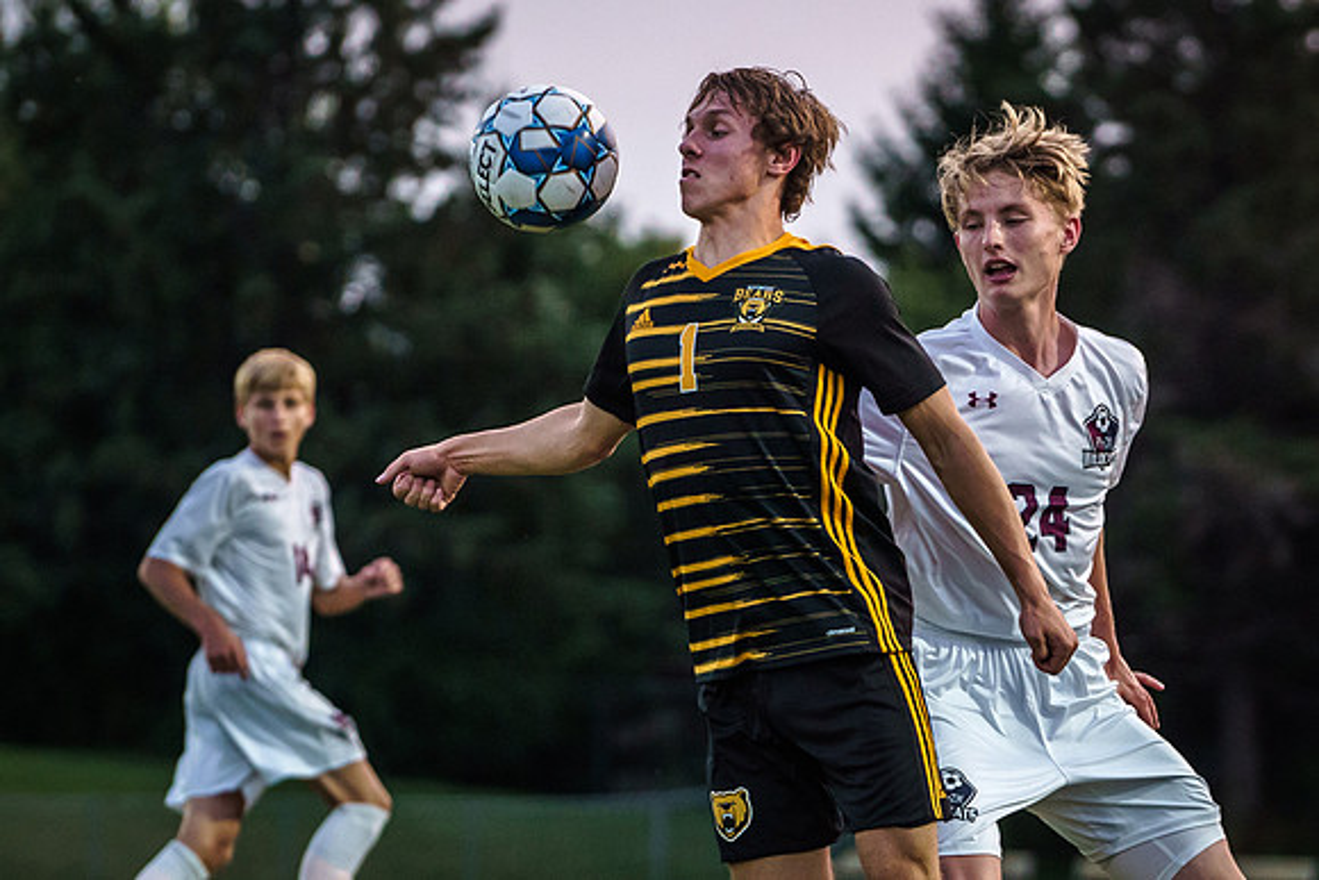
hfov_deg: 7.5
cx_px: 804
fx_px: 10020
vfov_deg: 5.0
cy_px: 526
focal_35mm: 273
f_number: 4
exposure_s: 1/1250
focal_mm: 169
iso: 3200
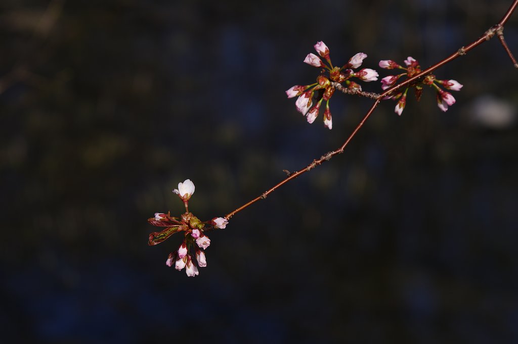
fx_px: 2157
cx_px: 259
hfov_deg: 13.7
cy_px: 172
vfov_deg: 9.1
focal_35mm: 150
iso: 100
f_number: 6.3
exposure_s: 1/160
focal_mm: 100
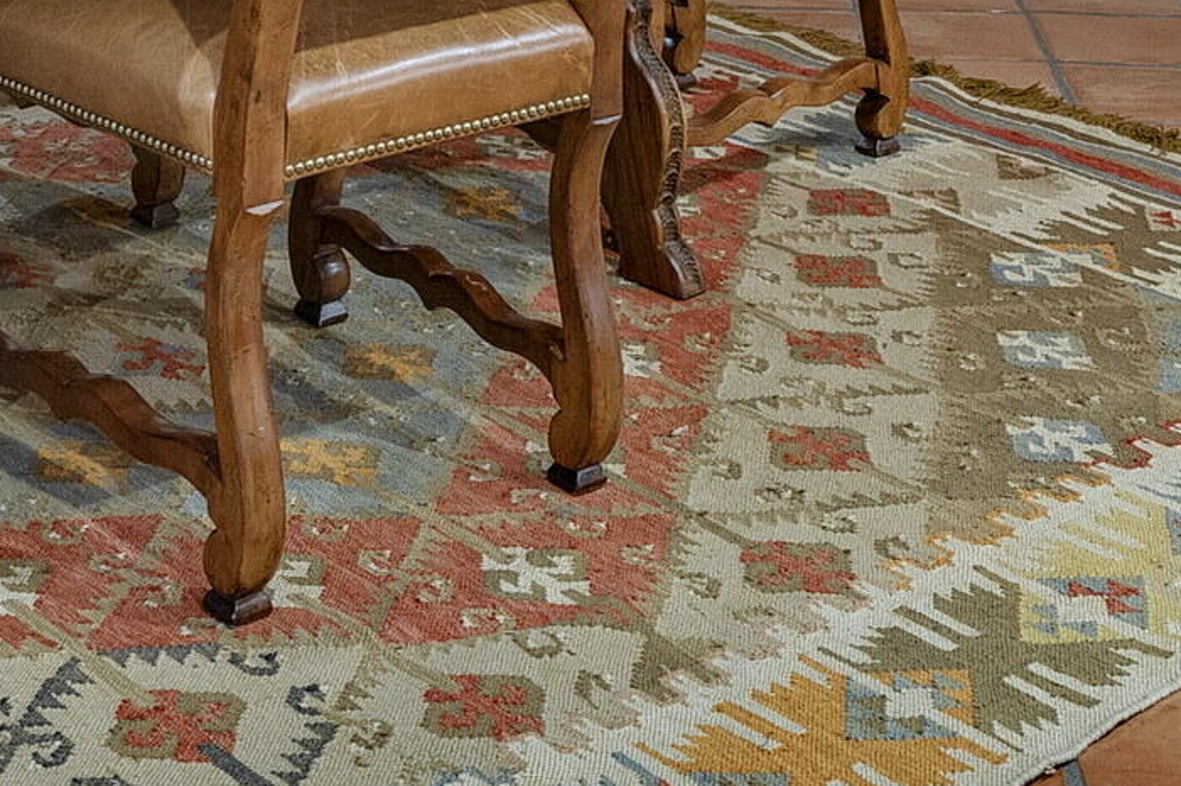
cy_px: -580
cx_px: 617
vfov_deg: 16.9
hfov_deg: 29.7
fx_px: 2230
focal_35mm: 68
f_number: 8
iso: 200
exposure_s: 2
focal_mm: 17
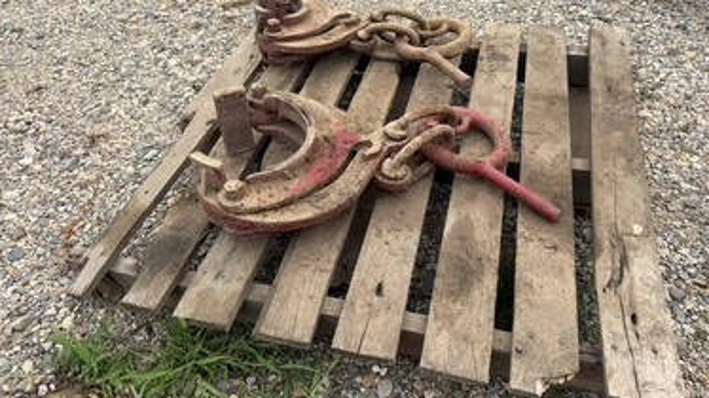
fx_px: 526
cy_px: 178
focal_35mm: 28
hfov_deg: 67.9
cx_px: 360
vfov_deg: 41.4
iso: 80
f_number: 1.78
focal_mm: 6.76
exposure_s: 1/1770
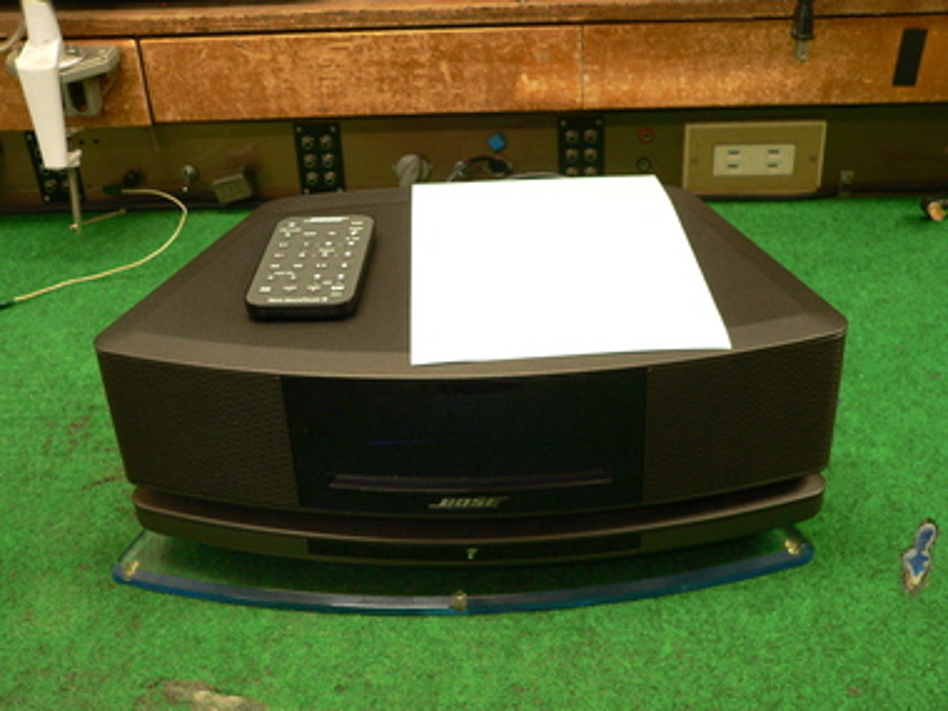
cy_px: 356
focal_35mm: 43
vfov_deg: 33.6
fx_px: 1178
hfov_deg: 43.9
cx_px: 474
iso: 200
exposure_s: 1/15
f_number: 2.8
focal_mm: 7.1
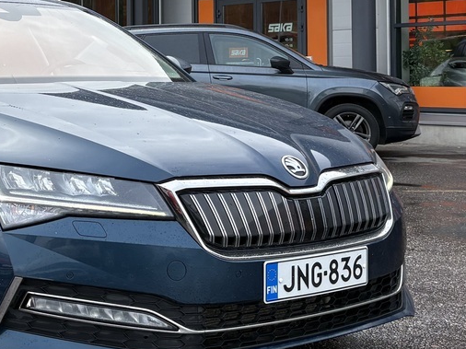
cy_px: 46
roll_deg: +0.4
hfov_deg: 25.8
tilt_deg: +2.0
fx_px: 996
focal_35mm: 74
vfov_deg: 19.6
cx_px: 78
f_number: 1.6
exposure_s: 1/1135
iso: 50
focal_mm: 5.96
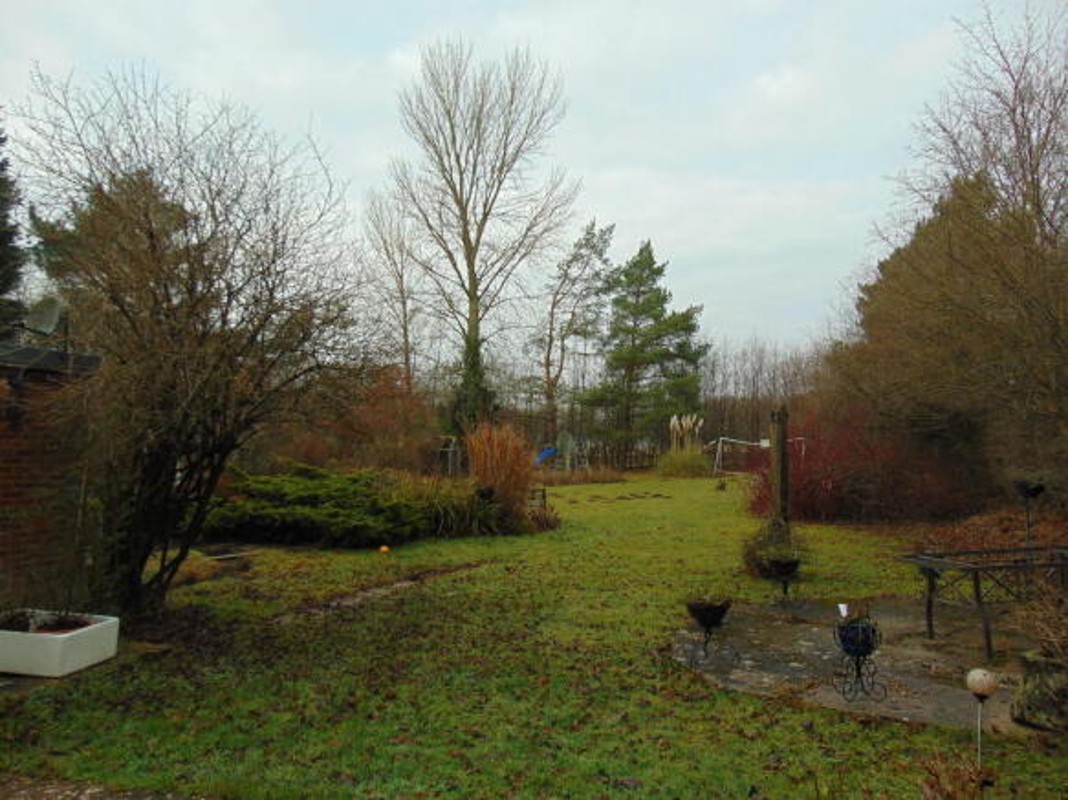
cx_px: 534
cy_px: 400
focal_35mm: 25
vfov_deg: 54.9
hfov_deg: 69.4
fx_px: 771
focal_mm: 4.5
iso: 80
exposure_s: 1/250
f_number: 3
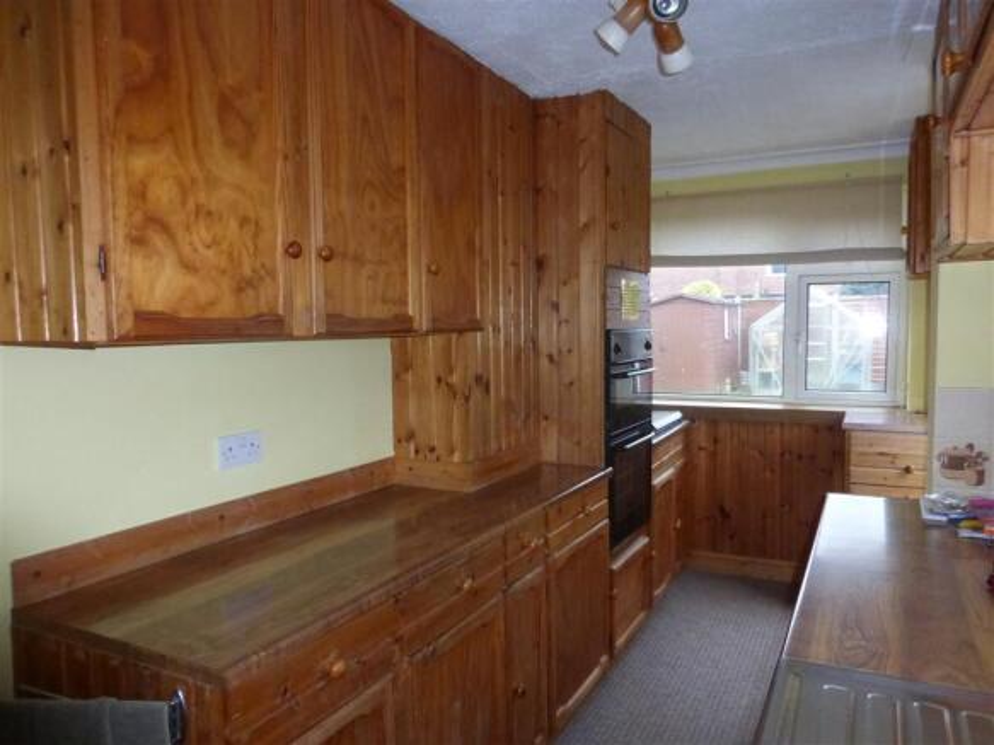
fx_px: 718
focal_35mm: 25
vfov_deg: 54.9
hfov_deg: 69.4
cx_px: 497
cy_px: 372
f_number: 3.3
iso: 800
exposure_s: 1/60
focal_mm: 4.3
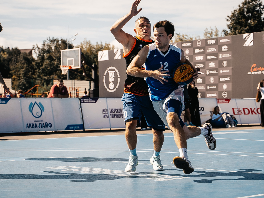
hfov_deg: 22.5
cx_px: 146
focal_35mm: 87
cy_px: 94
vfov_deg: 17.0
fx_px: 664
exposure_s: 1/1600
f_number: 3.5
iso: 100
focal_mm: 56
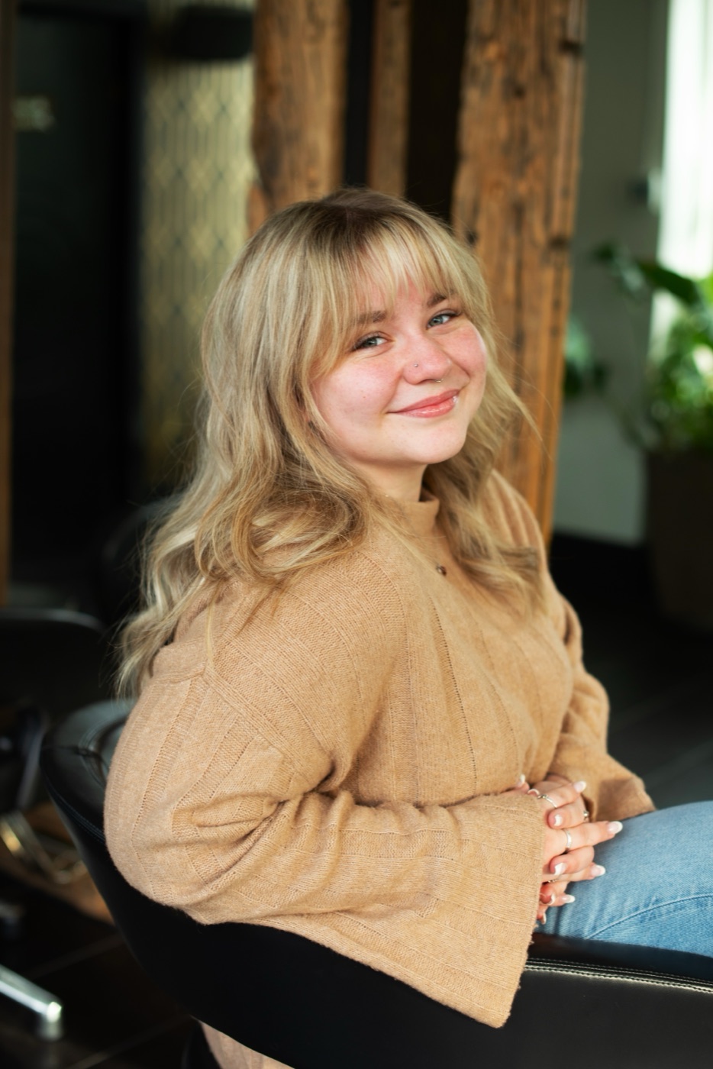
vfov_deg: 39.6
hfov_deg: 27.0
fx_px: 1485
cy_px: 534
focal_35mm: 50
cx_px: 356
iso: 320
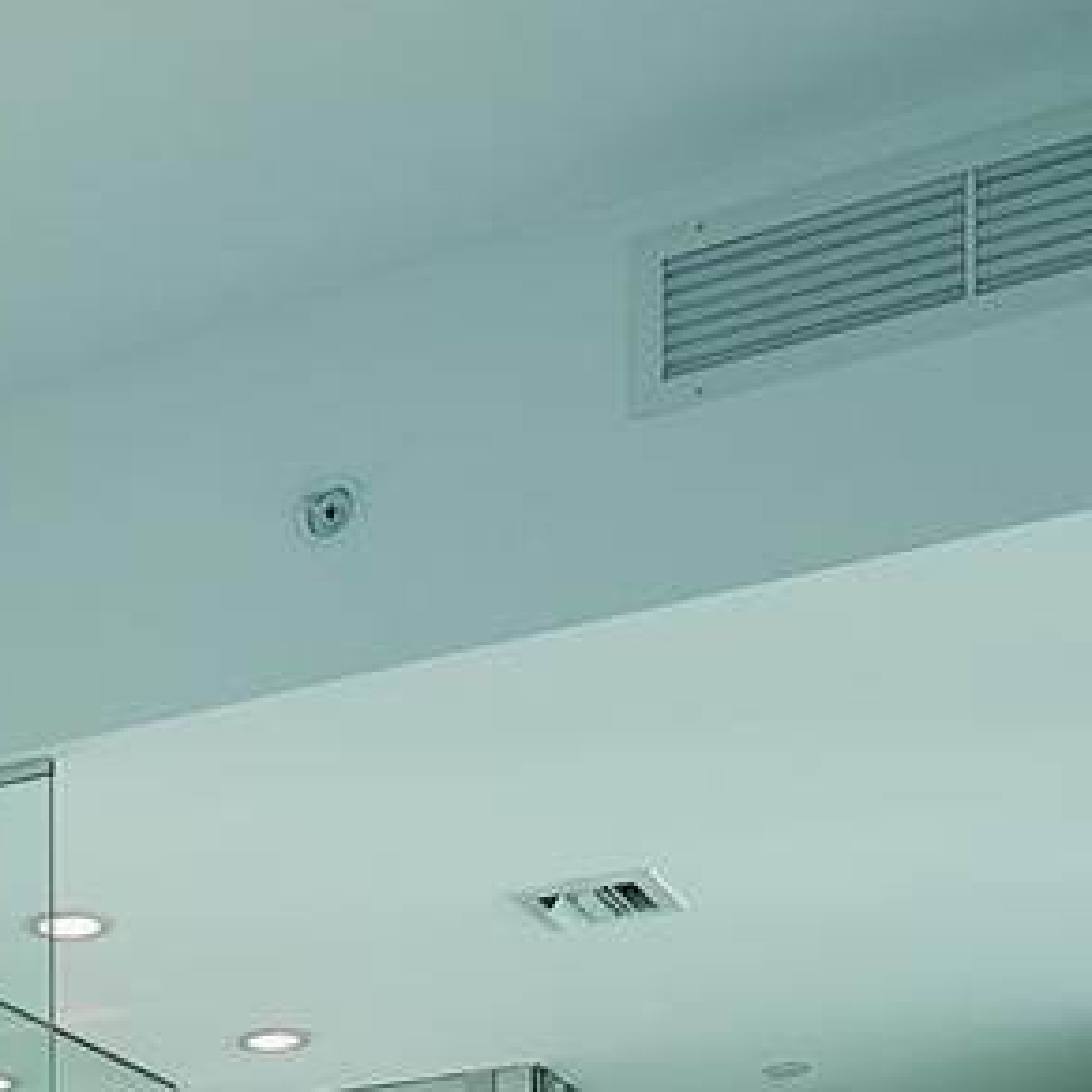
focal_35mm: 70
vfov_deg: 20.3
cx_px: -169
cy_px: 1741
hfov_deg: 22.9
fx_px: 2498
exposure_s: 1/60
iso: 200
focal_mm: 10
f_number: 6.4
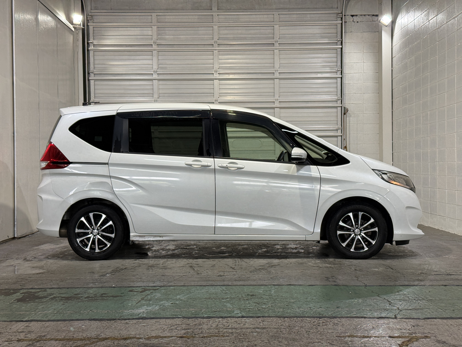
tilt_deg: +0.1
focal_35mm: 48
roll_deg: +0.2
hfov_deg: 39.7
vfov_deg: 30.3
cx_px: 231
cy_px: 174
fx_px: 641
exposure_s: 1/60
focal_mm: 6.76
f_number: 1.78
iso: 64
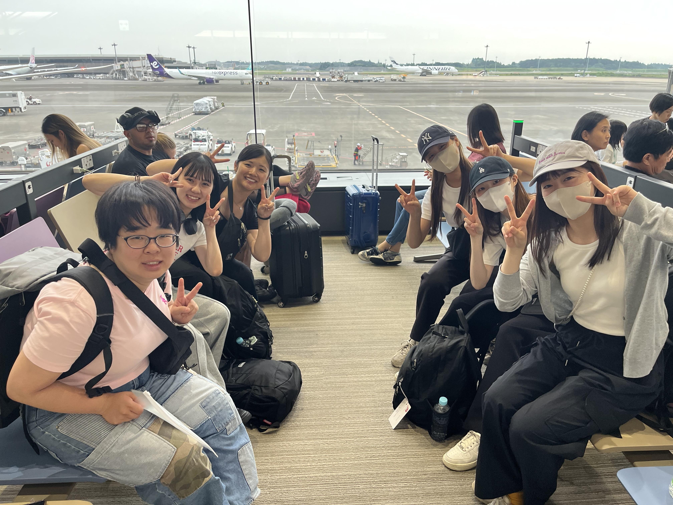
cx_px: 336
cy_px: 252
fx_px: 505
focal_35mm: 26
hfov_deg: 67.3
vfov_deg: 53.1
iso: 125
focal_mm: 5.1
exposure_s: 1/100
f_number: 1.6
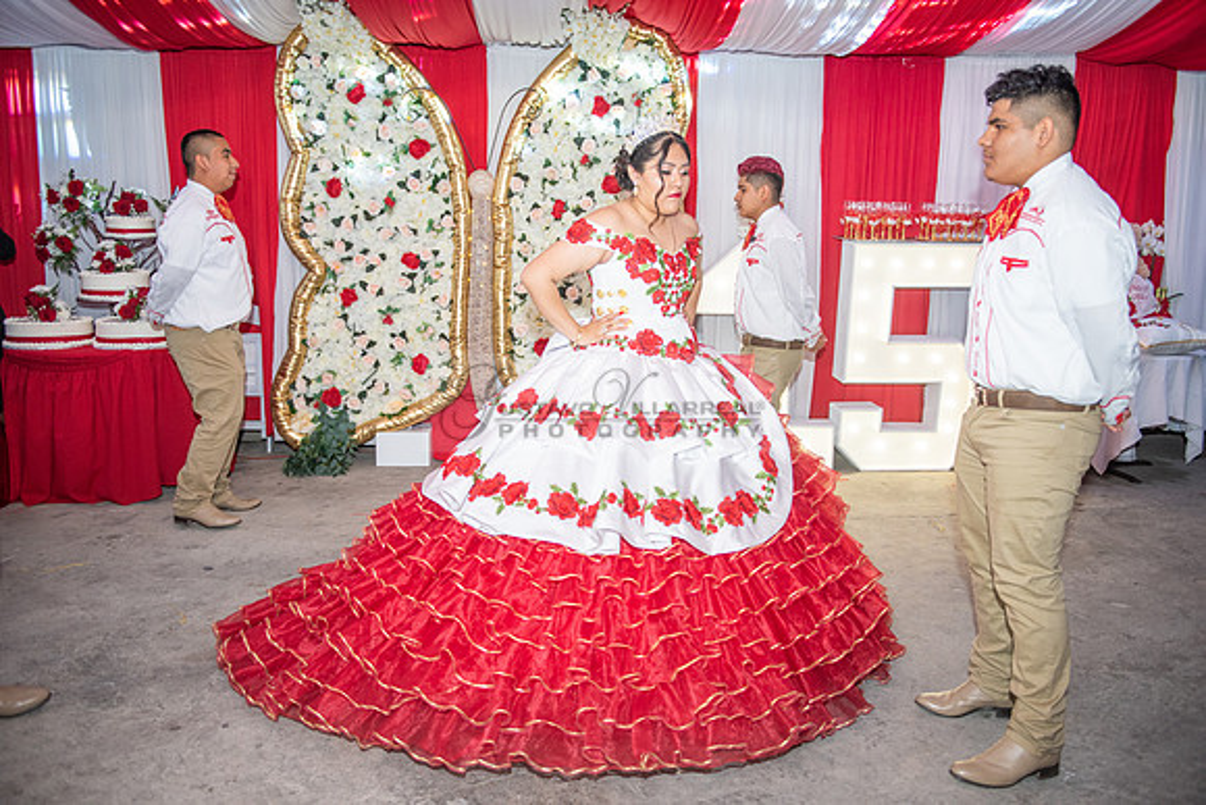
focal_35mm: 29
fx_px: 972
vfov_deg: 45.0
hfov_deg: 63.6
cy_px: 402
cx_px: 603
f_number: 3.2
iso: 800
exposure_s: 1/160
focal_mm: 29
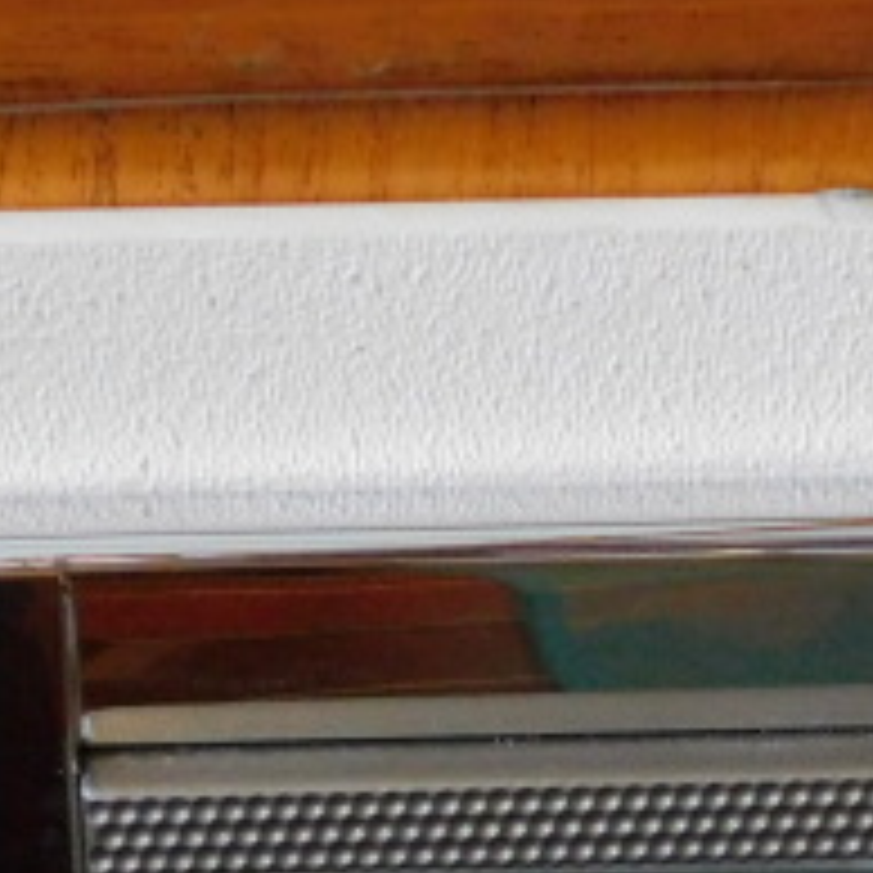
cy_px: 878
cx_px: 454
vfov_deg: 10.6
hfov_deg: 10.7
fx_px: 4679
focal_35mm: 164
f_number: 3.7
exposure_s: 1/8
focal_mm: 8
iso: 800
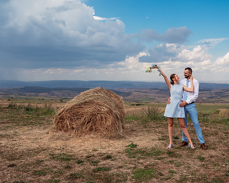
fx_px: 251
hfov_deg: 48.6
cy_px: 104
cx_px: 145
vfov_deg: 40.0
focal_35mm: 37
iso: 250
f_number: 5
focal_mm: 28
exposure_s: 1/640
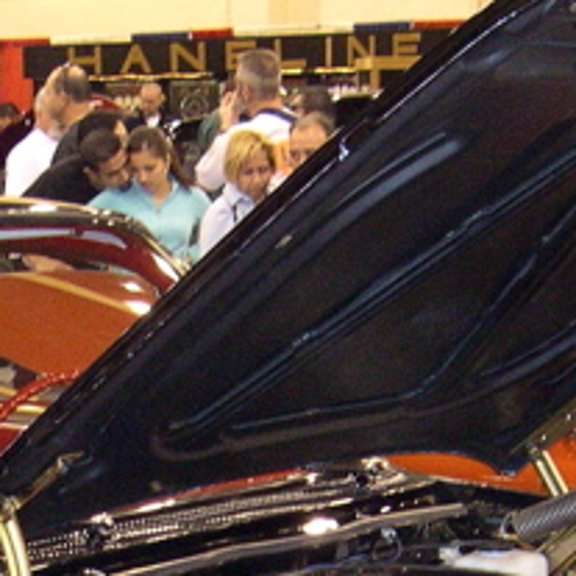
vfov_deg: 13.0
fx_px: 2447
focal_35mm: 130
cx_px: 128
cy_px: 754
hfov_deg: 13.4
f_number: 2.8
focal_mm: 8
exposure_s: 1/60
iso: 400
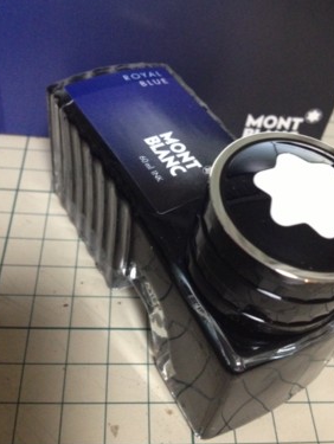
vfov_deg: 44.7
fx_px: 539
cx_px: 188
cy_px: 229
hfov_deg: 34.4
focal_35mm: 42
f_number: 2.4
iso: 400
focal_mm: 4.28
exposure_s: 1/20
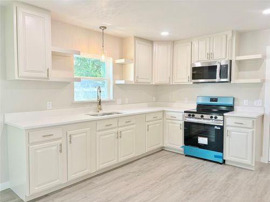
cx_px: 135
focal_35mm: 26
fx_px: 203
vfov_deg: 53.1
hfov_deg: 67.3
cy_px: 101
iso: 125
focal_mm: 5.96
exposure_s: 1/158
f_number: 1.6
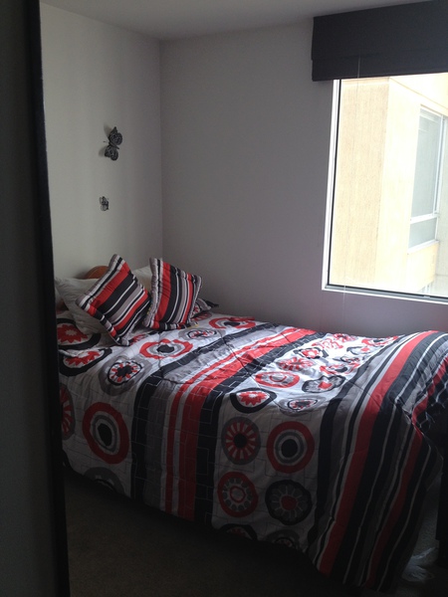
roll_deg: -1.0
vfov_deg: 52.6
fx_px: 604
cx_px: 224
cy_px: 298
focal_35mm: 35
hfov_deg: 40.7
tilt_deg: -14.9
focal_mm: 4.28
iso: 80
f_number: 2.4
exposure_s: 1/120
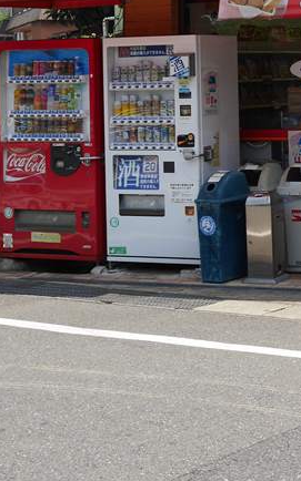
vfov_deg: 22.5
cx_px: 459
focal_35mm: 90
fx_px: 1182
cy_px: 57
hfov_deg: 13.6
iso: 200
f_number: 7.1
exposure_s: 1/320
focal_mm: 18
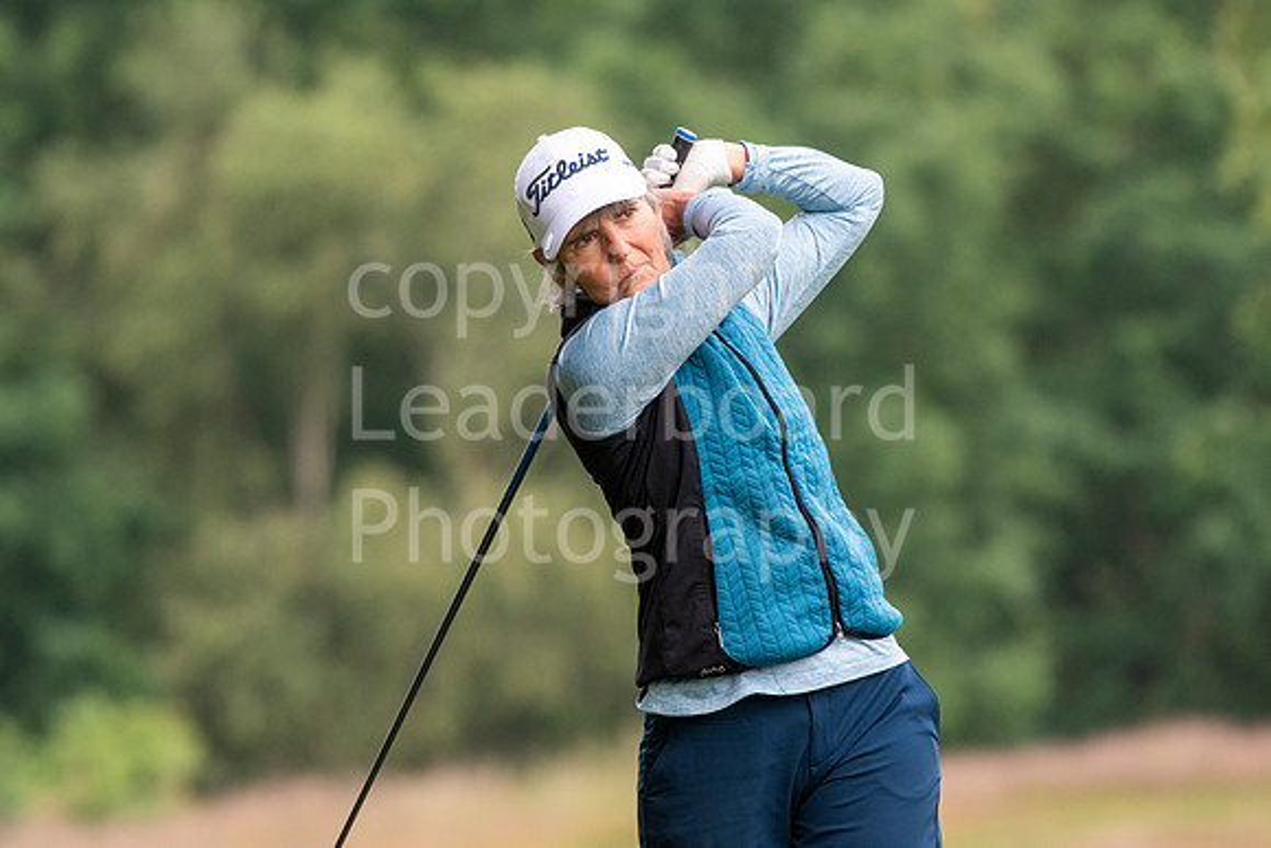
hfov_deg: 3.7
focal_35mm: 555
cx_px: 636
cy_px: 424
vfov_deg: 2.5
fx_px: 19598
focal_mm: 370
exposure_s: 1/1000
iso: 1250
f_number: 5.6
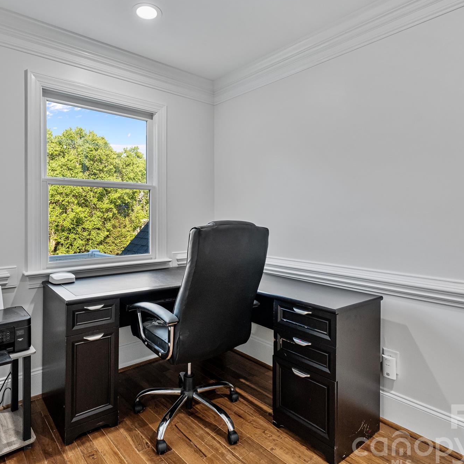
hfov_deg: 71.9
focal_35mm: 21
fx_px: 318
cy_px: 234
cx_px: 204
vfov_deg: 72.1
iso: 1250
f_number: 7.1
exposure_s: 1/30
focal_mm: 16
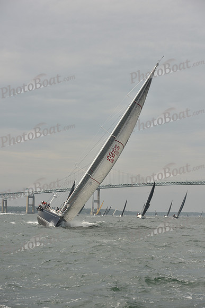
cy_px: 154
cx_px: 102
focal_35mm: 70
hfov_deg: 19.5
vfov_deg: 28.8
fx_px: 598
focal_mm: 70
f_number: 6.3
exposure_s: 1/640
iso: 250
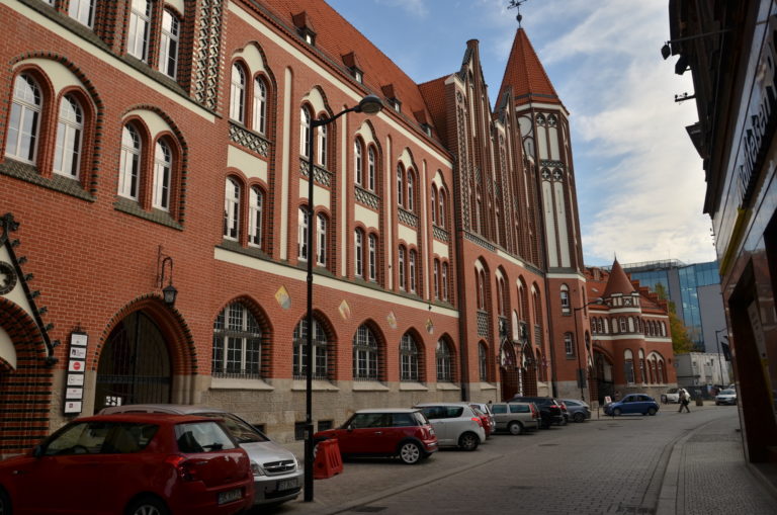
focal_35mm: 27
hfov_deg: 67.5
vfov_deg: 47.8
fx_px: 582
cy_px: 258
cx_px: 388
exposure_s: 1/320
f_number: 7.1
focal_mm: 18
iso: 100
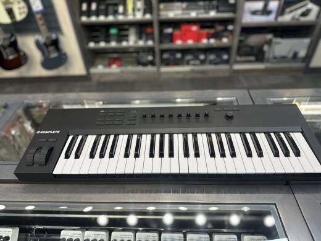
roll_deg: +2.7
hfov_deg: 71.6
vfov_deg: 56.8
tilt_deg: -41.1
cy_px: 120
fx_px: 223
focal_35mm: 24
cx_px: 160
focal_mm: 6.86
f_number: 1.78
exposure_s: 1/120
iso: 80
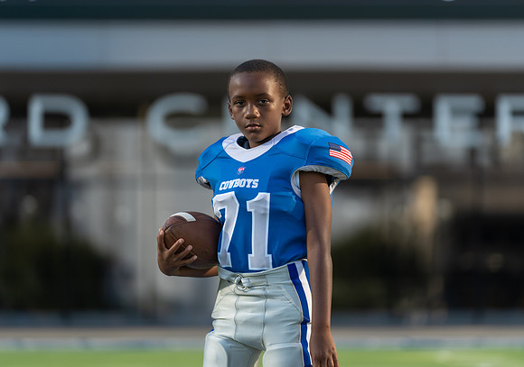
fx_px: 2814
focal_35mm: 190
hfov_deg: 10.6
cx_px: 260
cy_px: 171
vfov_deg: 7.5
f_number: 2.8
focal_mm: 165
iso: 100
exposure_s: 1/640
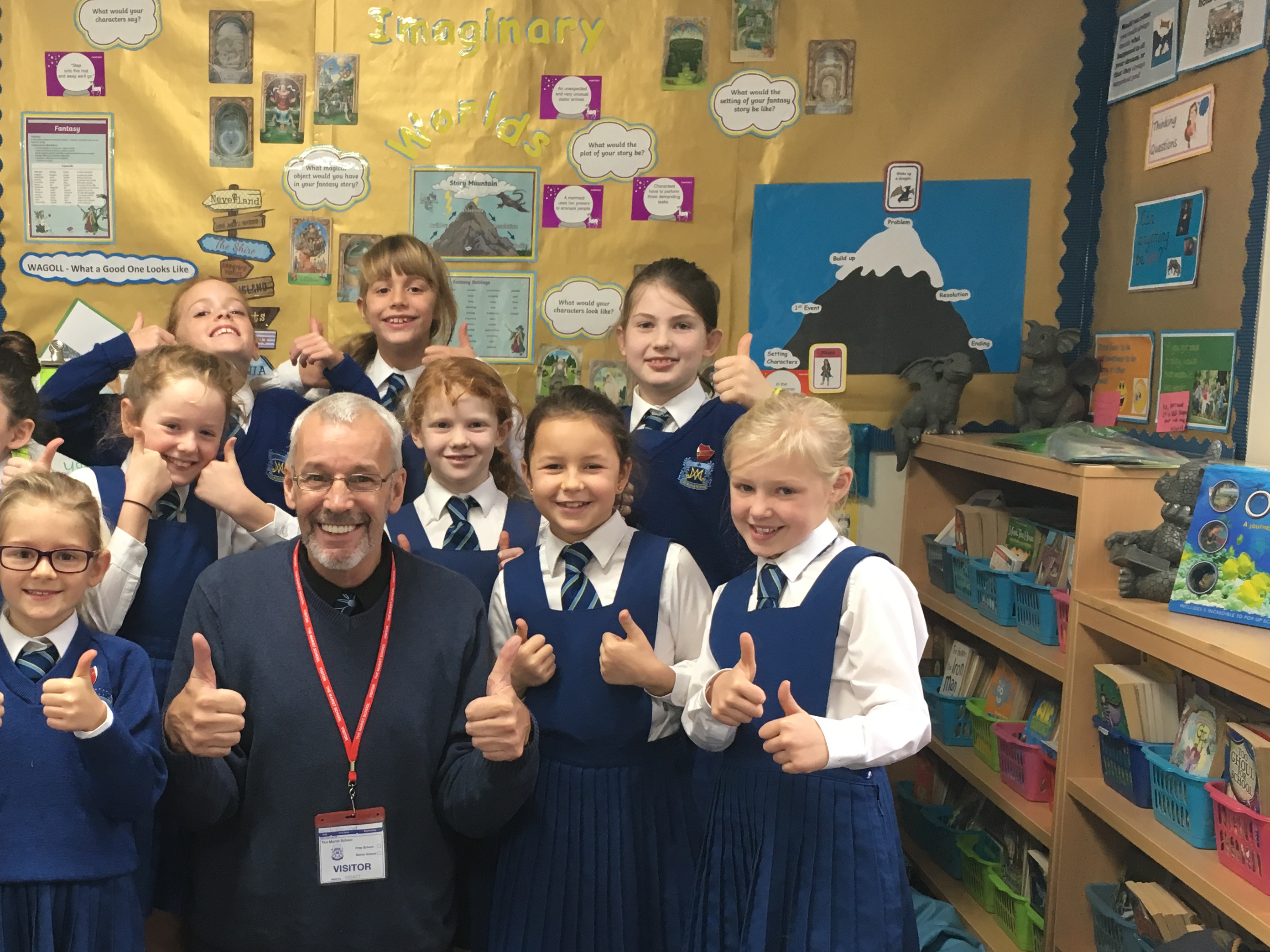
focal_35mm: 42
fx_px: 1541
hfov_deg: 43.7
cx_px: 358
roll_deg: -0.6
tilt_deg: -8.6
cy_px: 581
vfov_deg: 34.2
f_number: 2.2
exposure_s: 1/33
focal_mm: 4.15
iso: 80
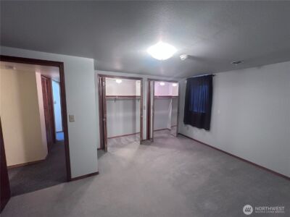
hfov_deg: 102.1
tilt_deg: -4.8
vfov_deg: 85.7
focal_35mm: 14
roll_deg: -0.7
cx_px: 145
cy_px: 108
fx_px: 117
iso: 400
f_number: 2.2
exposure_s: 1/60
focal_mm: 2.22
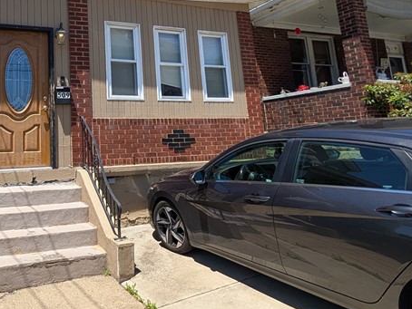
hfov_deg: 60.2
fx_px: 322
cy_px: 86
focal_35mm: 27
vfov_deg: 49.8
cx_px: 84
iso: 56
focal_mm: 2.02
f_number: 1.7
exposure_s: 1/2252
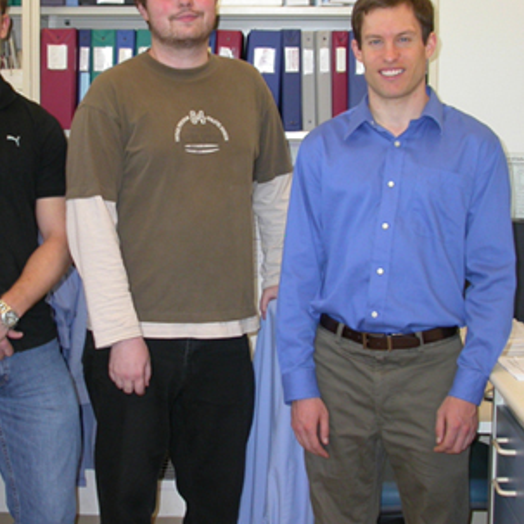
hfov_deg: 23.6
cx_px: 180
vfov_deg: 23.6
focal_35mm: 73
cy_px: 215
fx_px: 1250
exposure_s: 1/30
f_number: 2.9
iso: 100
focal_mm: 10.4
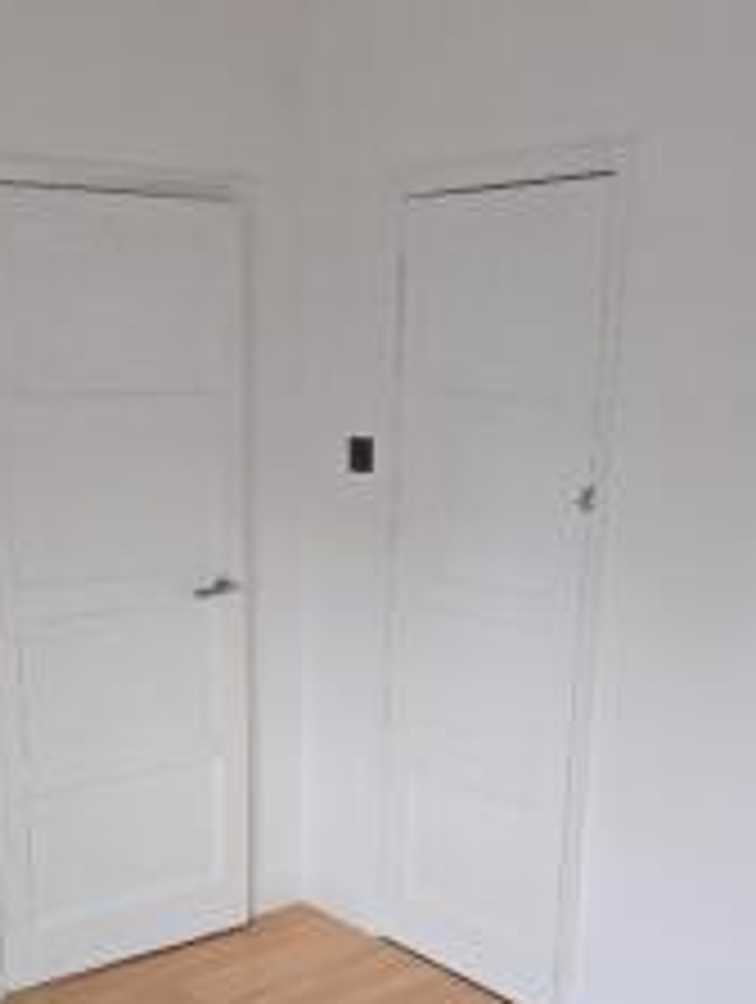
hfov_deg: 32.0
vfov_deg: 41.0
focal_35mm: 45
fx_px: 1307
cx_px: 248
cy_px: 732
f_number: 1.7
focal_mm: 6.3
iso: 200
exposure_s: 1/180
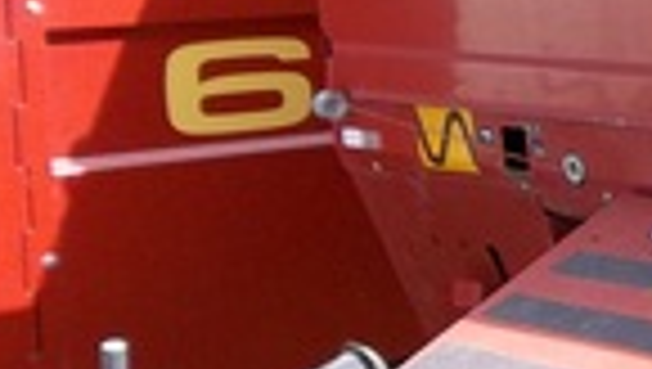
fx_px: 1904
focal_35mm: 110
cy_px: 135
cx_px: 1196
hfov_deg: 16.2
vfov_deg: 11.1
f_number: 3.5
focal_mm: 4.9
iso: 80
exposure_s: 1/320
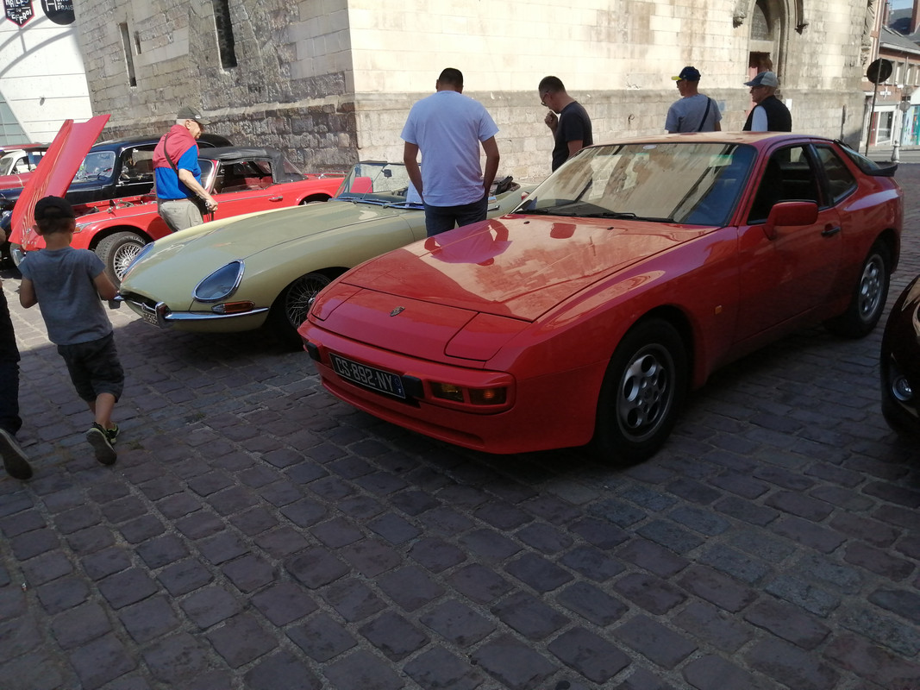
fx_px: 691
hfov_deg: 67.3
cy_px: 345
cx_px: 460
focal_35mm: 26
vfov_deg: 53.1
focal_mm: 3.46
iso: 50
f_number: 1.8
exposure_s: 1/1422
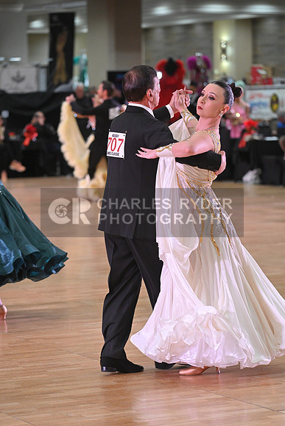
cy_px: 213
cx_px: 142
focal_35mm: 145
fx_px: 1721
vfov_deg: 14.2
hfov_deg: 9.5
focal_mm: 145
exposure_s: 1/400
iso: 2500
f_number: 4.5
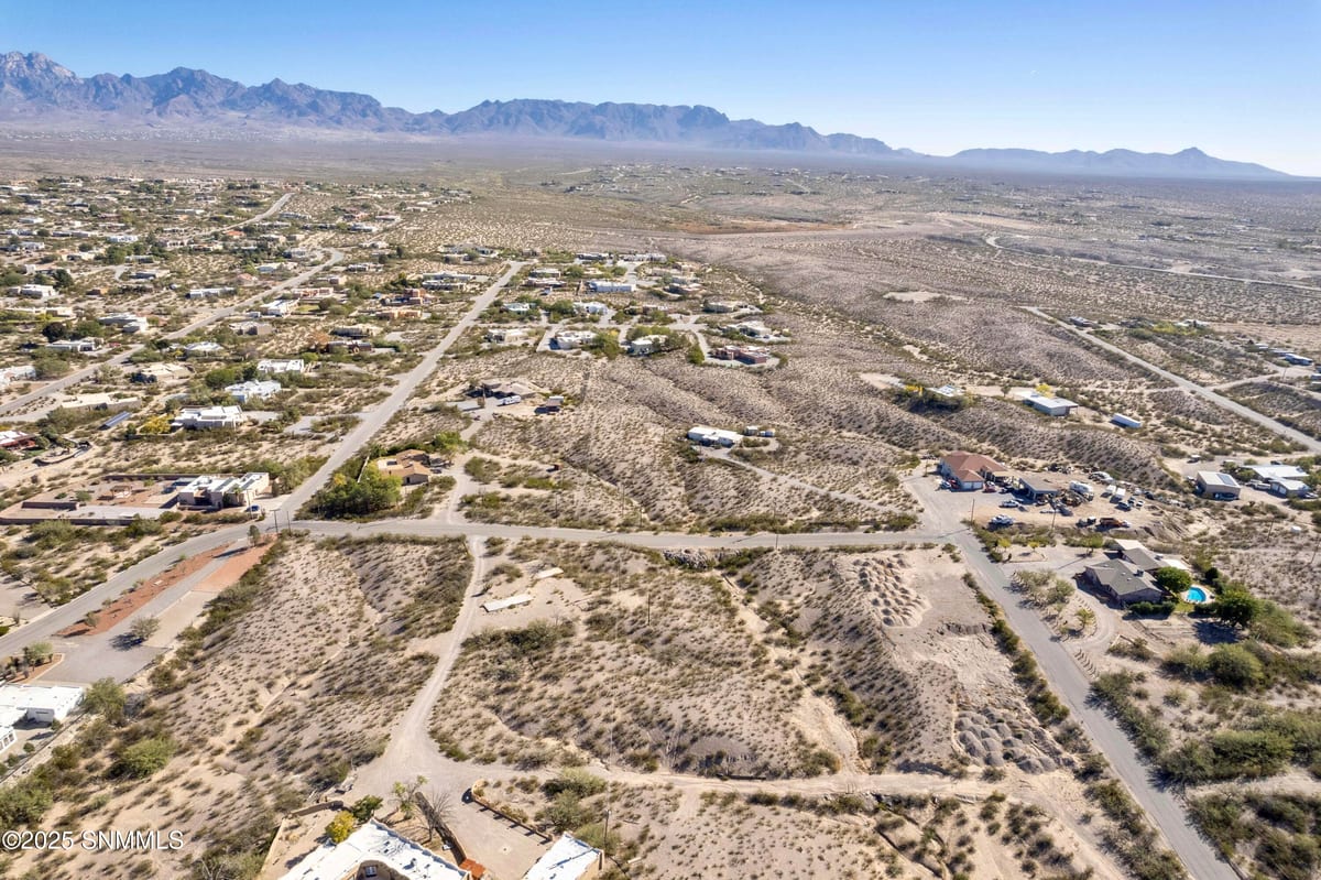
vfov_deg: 57.2
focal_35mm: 22
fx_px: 807
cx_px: 660
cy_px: 440
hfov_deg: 78.6
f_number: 2.8
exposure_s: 1/2500
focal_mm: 8.38
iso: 150
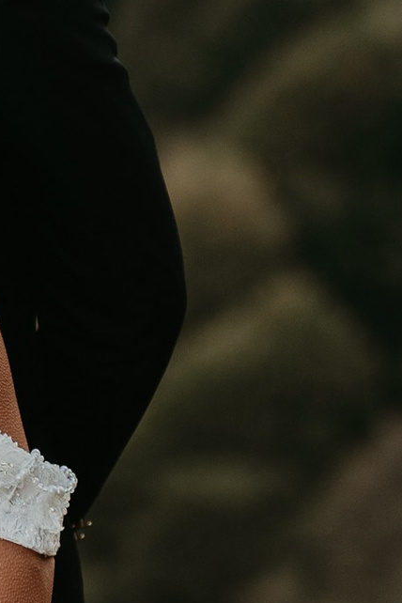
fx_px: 5510
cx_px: -193
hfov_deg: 4.2
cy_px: 248
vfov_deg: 6.3
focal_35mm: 329
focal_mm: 55
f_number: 1.8
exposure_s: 1/640
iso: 320
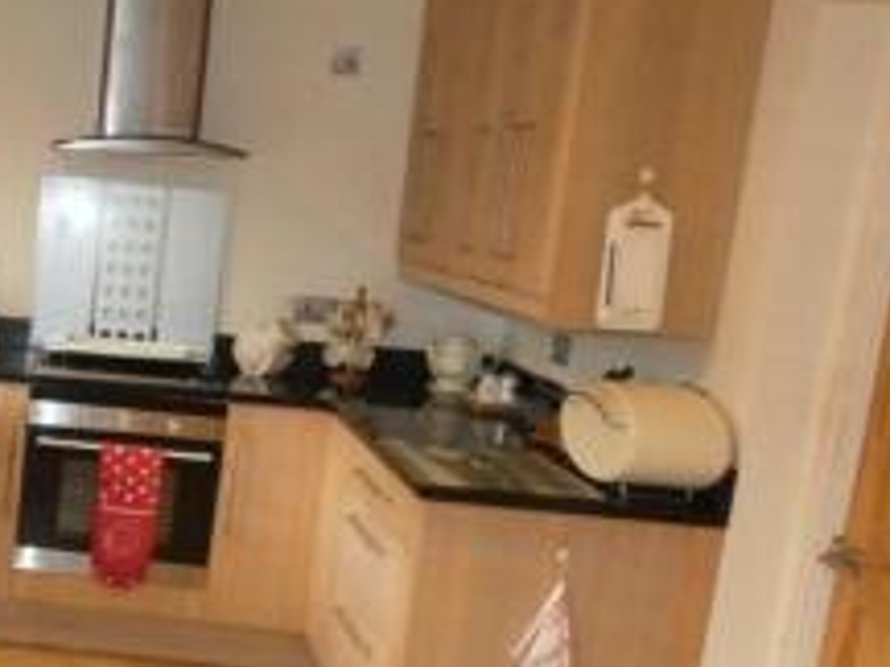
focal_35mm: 54
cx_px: -175
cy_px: 414
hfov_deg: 30.3
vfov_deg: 27.0
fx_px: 1388
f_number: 2.8
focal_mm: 3.6
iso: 500
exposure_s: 1/60
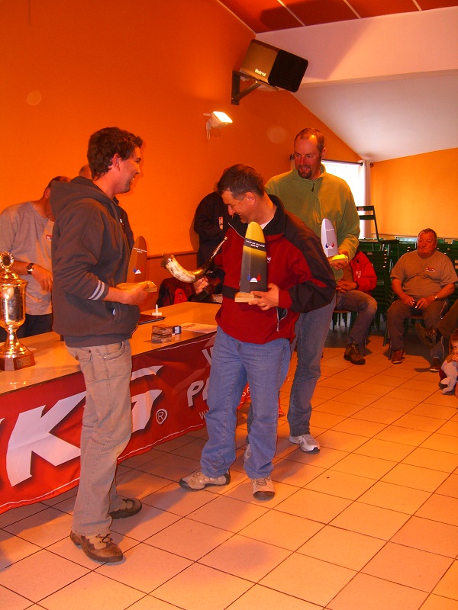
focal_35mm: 38
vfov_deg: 49.0
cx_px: 229
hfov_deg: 37.7
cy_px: 305
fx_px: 670
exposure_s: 1/60
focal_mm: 7.9
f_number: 2.8
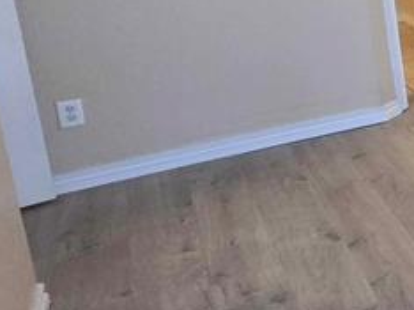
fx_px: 681
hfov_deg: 18.4
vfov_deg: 24.1
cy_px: -21
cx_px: 862
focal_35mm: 57
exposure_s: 1/60
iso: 200
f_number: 2.2
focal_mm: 2.2
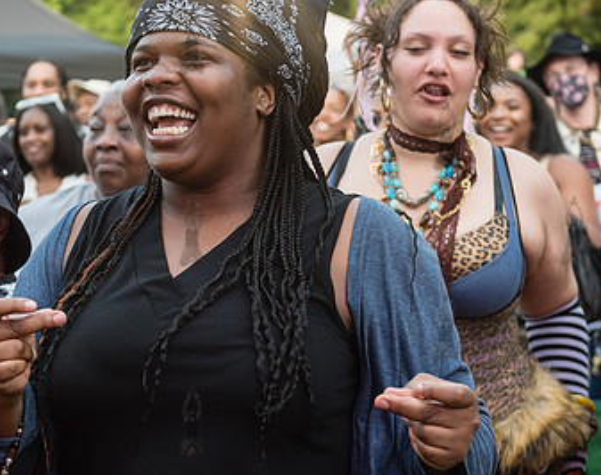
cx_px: 183
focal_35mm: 103
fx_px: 1823
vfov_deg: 14.8
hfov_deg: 18.7
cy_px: 208
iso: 1000
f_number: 3.2
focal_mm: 48
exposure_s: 1/1000
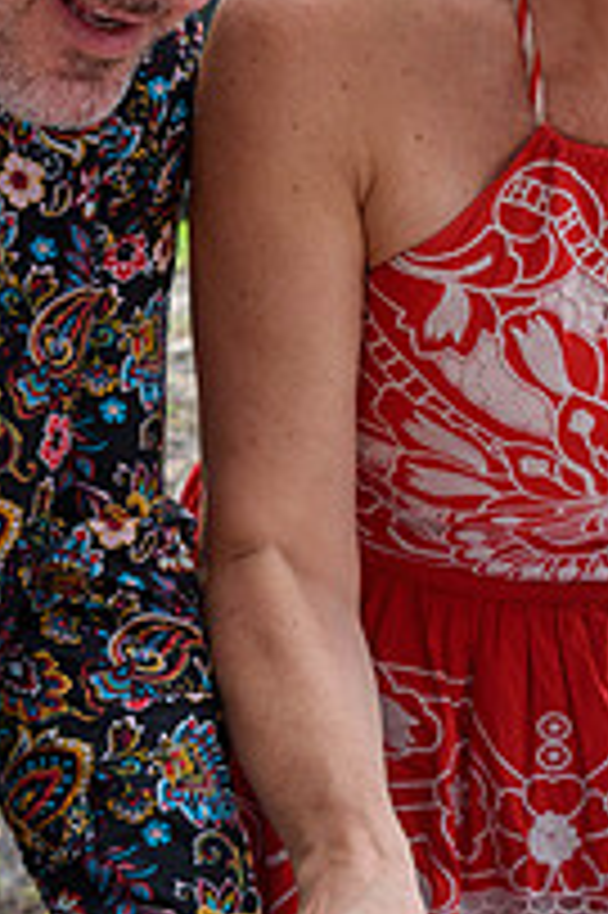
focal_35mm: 140
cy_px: 392
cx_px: 356
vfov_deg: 14.7
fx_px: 3552
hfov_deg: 9.8
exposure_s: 1/250
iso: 400
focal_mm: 42
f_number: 8
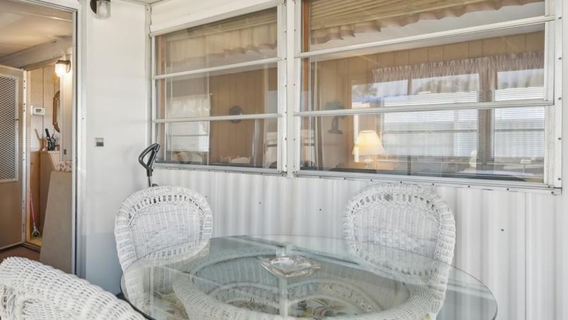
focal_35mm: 29
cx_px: 214
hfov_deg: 65.1
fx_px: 437
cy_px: 138
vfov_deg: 40.1
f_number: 8
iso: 400
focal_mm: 14
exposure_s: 1/20
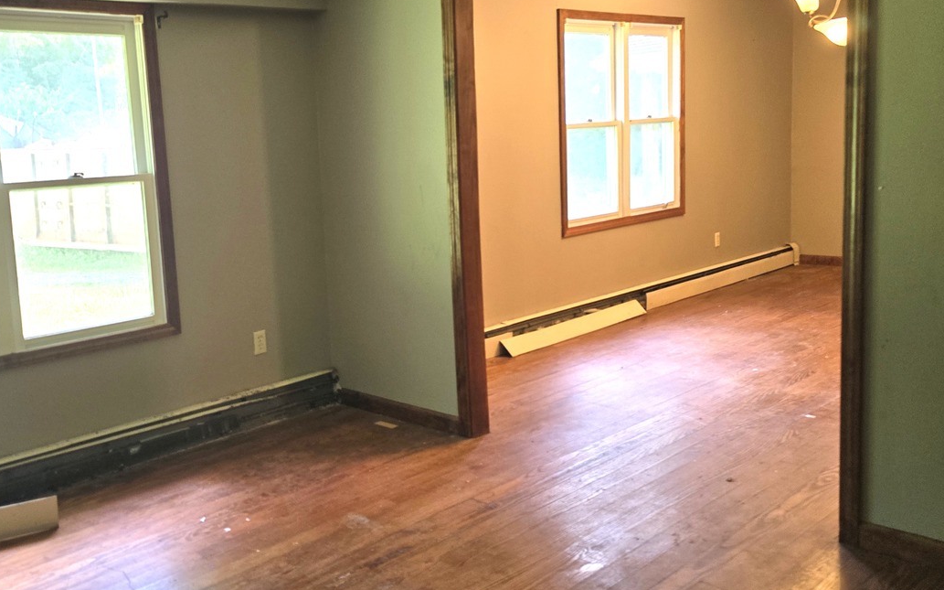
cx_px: 339
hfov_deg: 55.9
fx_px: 874
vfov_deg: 37.2
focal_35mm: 34
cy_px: 275
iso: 250
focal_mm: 6.3
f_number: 1.7
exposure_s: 1/120
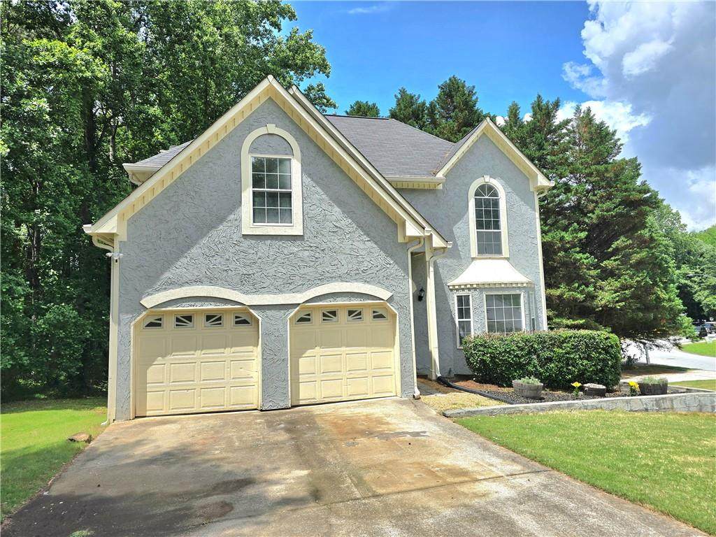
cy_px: 268
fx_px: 476
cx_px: 358
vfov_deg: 58.9
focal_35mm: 23
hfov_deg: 73.9
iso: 12
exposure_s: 1/909
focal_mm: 6.3
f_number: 1.7
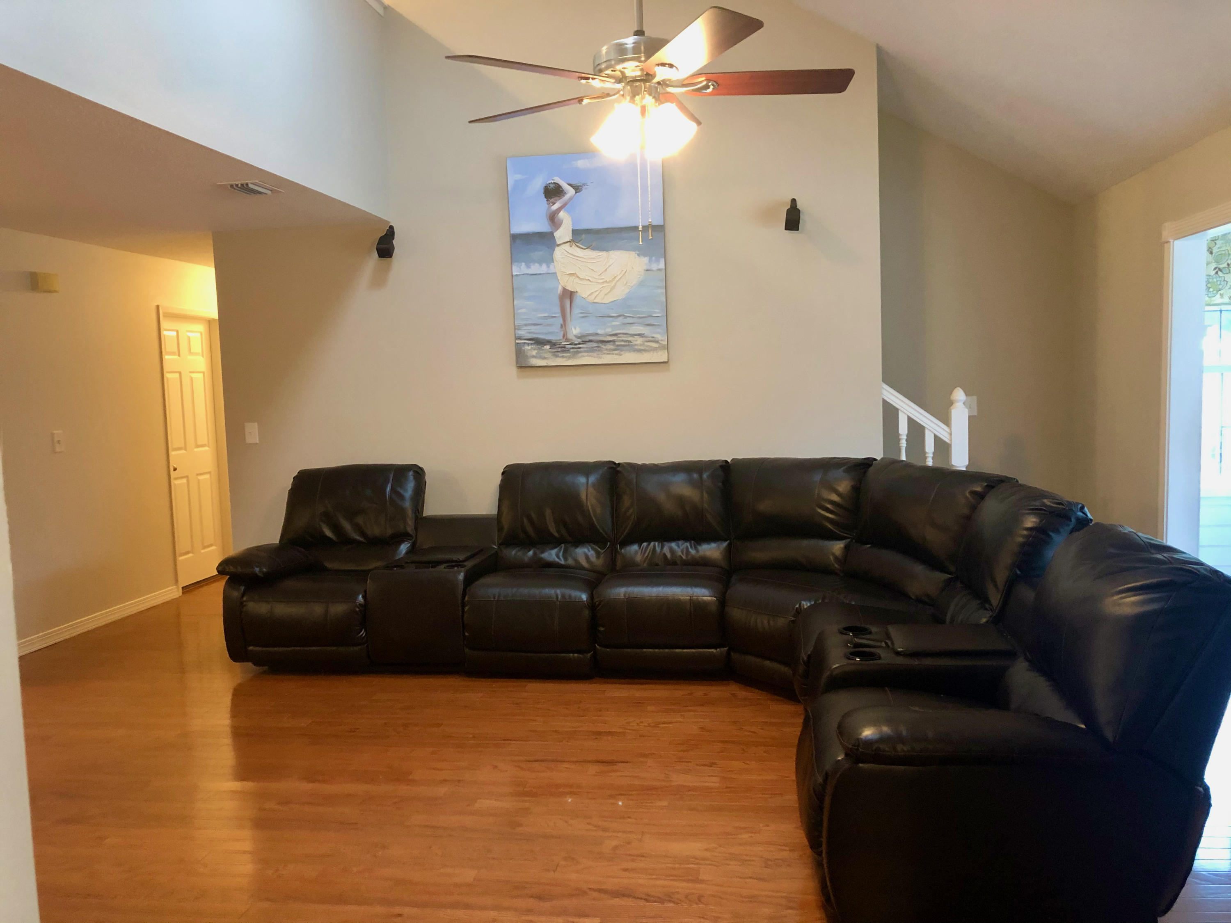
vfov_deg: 49.7
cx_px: 616
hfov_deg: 63.4
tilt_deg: -4.7
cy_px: 462
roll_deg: +1.7
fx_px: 996
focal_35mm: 28
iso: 100
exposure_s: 1/15
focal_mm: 4
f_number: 1.8
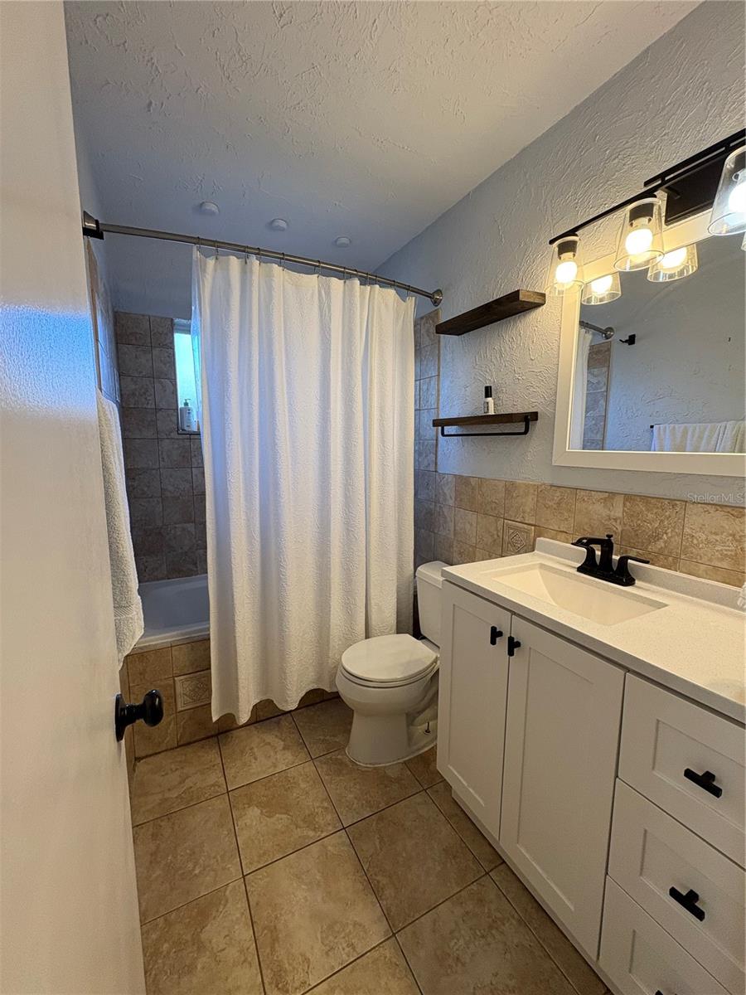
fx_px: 402
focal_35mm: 14
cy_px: 498
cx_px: 373
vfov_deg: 102.1
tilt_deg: -6.3
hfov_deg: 85.7
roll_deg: -0.8
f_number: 2.2
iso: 125
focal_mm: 2.22
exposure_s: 1/120
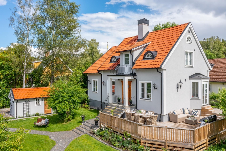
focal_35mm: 28
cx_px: 113
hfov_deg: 65.5
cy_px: 76
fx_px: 176
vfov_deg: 46.4
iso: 100
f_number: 6.3
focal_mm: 10.26
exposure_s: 1/400
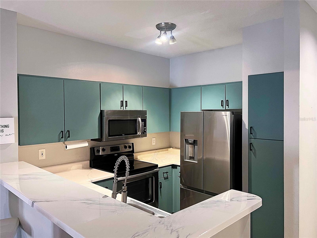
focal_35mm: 26
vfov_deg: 53.1
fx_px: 238
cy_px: 119
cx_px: 158
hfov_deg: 67.3
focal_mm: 5.7
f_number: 1.5
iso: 500
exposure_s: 1/60
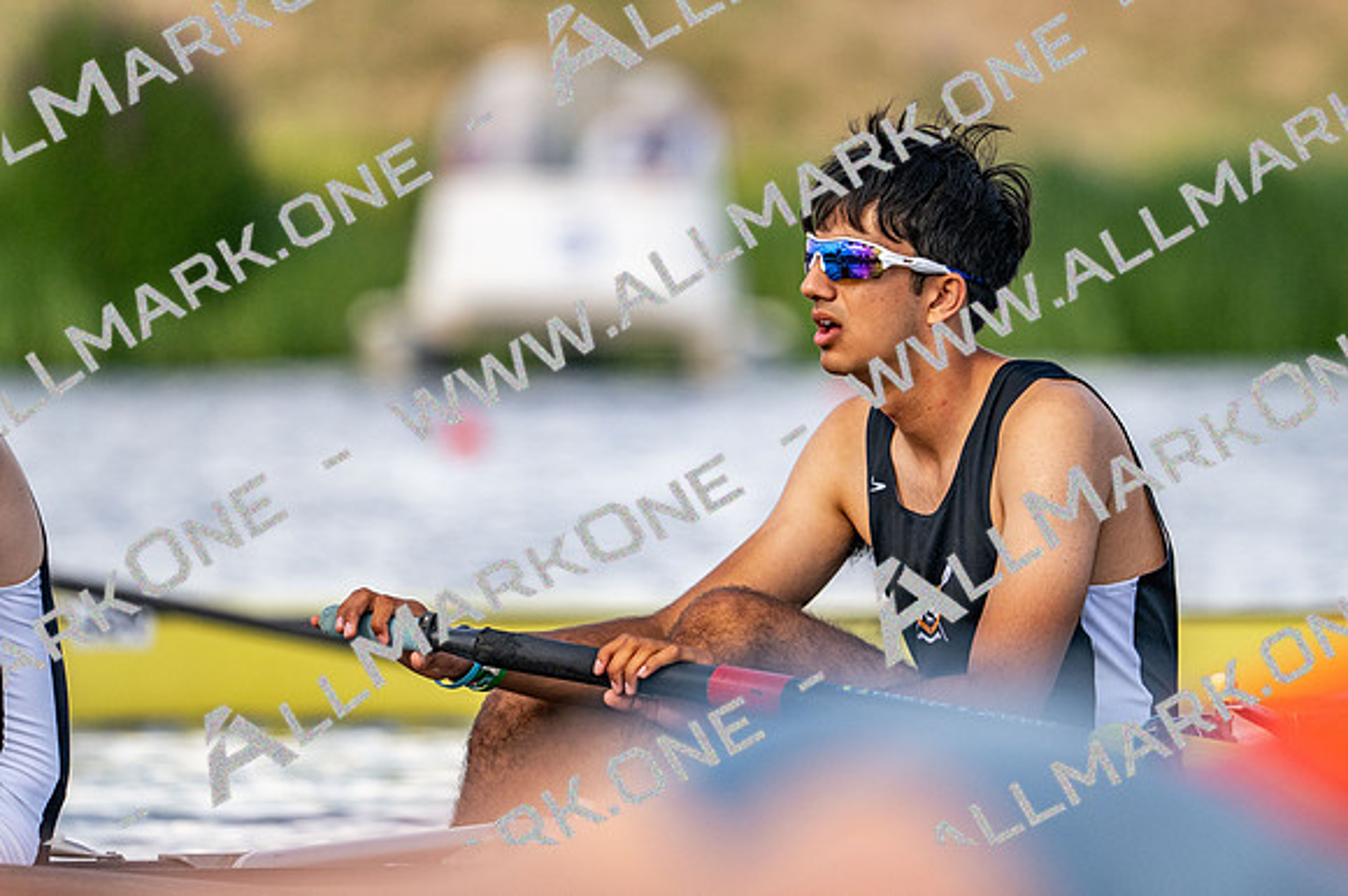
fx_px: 22453
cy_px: 448
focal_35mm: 600
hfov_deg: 3.4
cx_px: 674
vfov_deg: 2.3
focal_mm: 400
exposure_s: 1/2500
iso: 450
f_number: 4.5
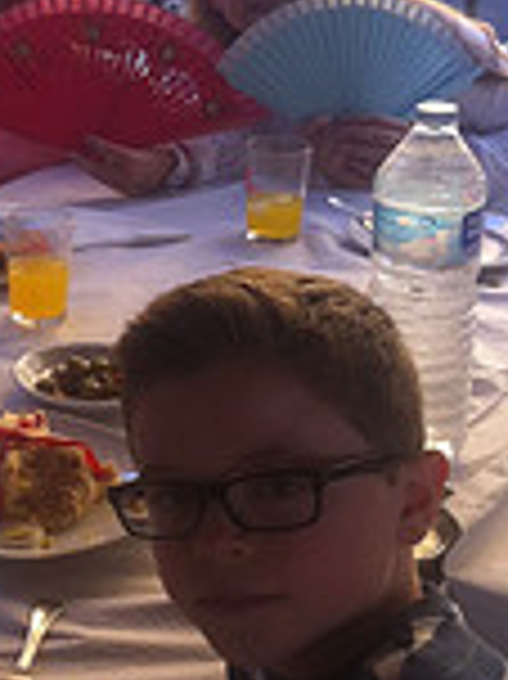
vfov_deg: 18.9
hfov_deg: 13.5
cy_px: 239
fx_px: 2038
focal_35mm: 104
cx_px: -211
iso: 80
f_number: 2.8
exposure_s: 1/60
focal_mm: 3.85
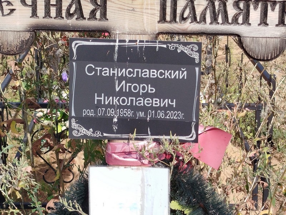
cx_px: 143
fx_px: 240
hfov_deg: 61.7
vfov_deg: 48.2
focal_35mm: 29
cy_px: 108
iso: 50
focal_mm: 5.31
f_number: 1.7
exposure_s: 1/646
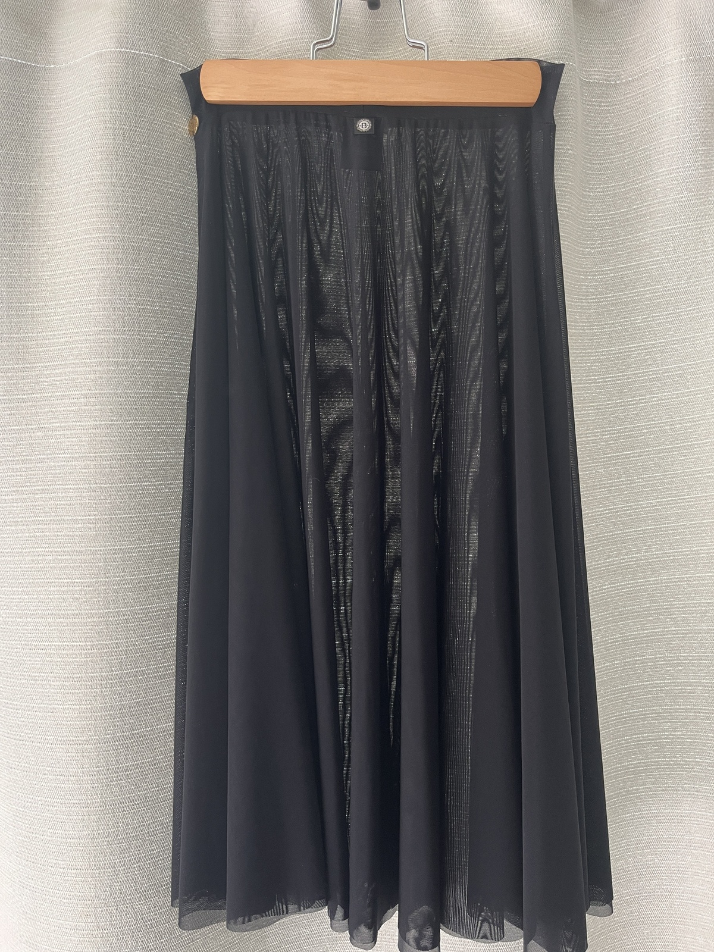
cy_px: 476
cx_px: 357
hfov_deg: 53.1
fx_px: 715
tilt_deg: -1.4
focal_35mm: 26
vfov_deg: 67.3
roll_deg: +1.8
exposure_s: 1/60
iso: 160
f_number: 1.6
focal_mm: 5.1
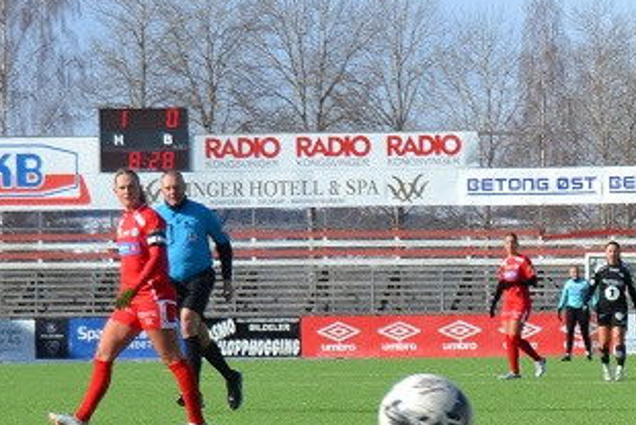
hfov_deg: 7.9
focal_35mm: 254
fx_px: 4489
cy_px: 432
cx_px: 977
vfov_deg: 5.4
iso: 400
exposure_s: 1/2000
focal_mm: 42
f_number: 7.1
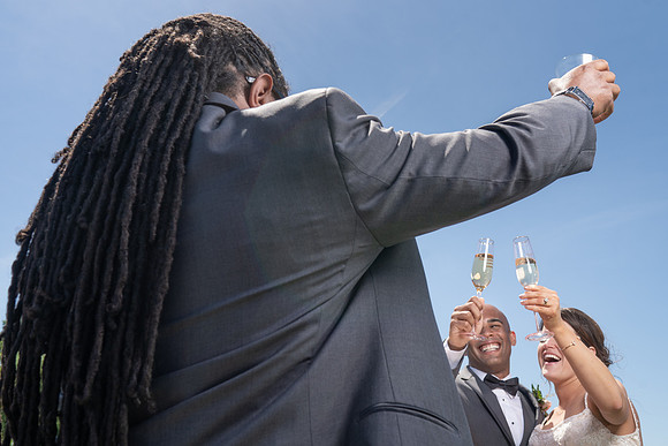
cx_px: 373
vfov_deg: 32.1
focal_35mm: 42
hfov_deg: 46.6
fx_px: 774
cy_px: 190
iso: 50
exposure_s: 1/250
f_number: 7.1
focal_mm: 35
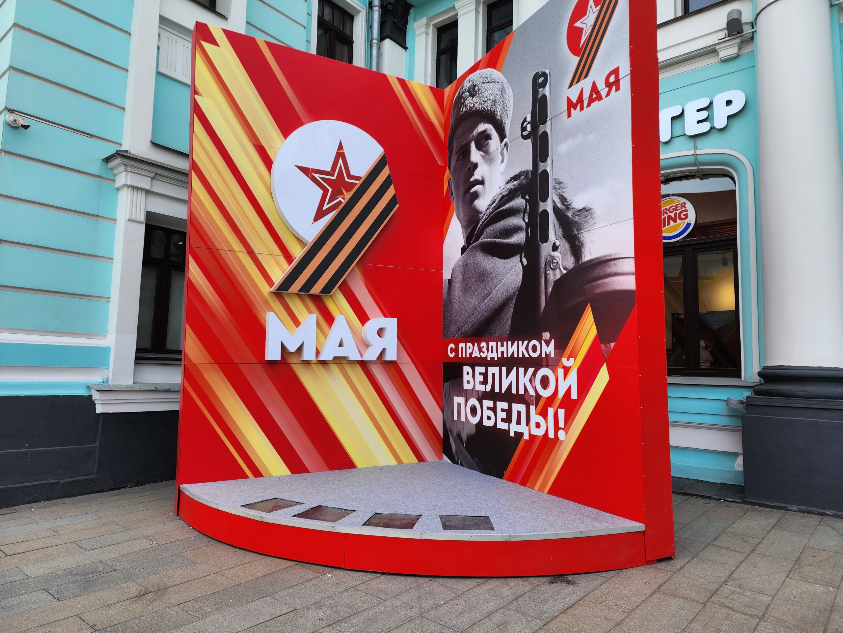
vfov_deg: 58.9
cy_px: 316
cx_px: 422
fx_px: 560
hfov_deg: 73.9
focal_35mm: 23
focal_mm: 6.4
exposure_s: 1/328
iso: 12
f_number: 1.8
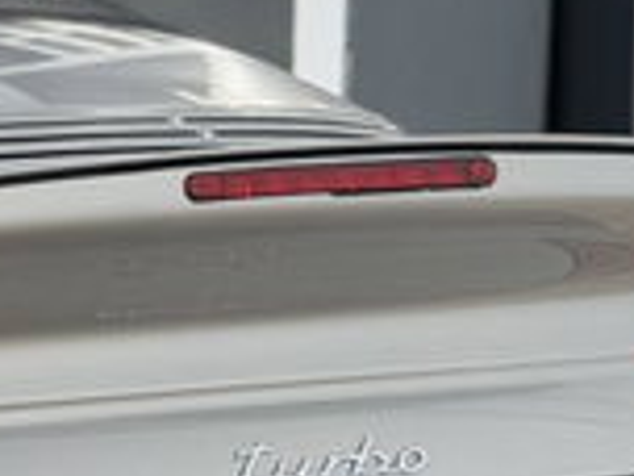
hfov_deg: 7.9
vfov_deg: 6.1
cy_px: 509
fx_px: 4432
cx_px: -571
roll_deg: +0.3
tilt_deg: -7.0
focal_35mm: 242
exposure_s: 1/6536
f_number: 1.78
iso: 80
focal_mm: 6.76
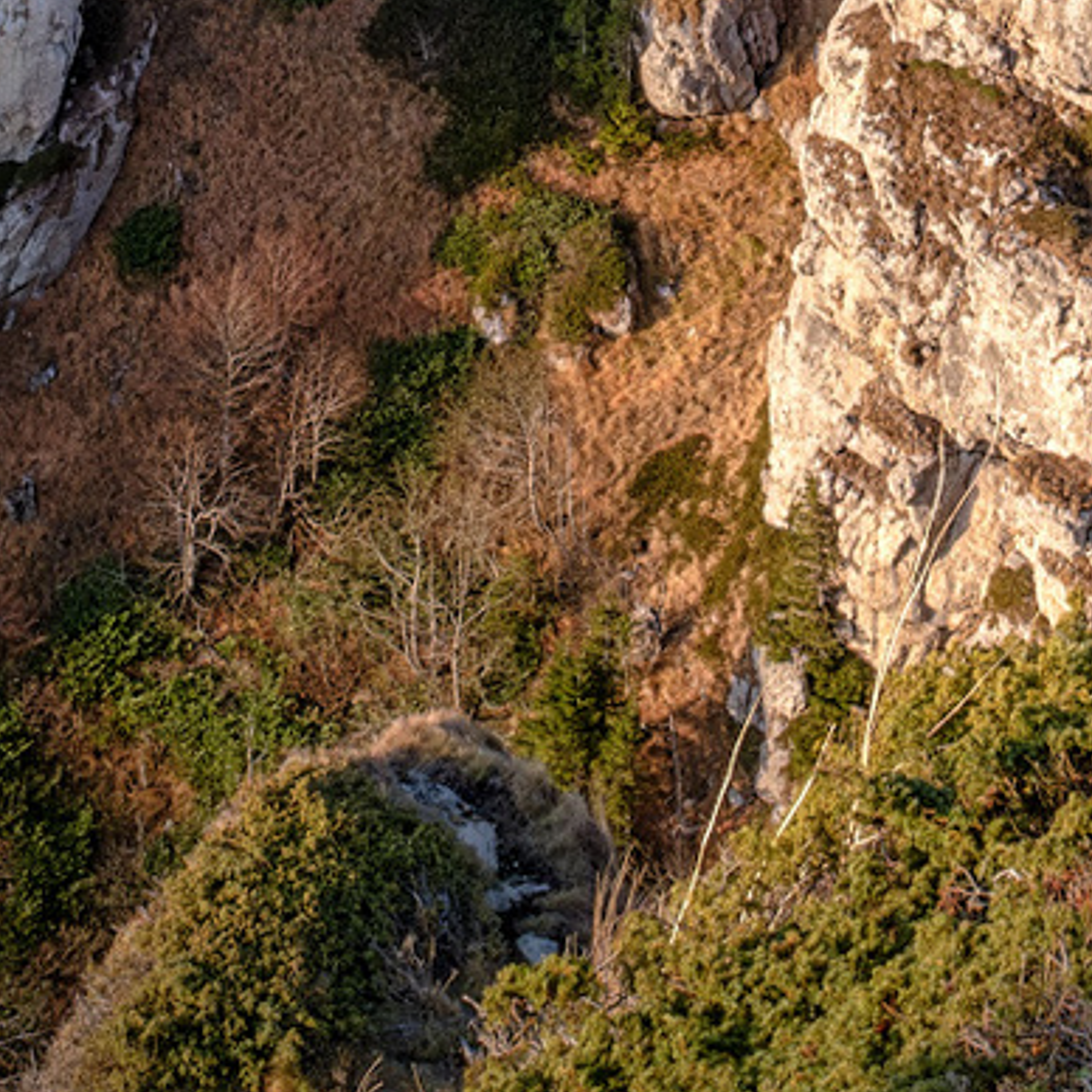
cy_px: -352
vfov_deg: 12.3
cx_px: 1047
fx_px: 4925
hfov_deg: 12.5
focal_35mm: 138
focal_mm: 23
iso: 500
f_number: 11
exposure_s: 1/160
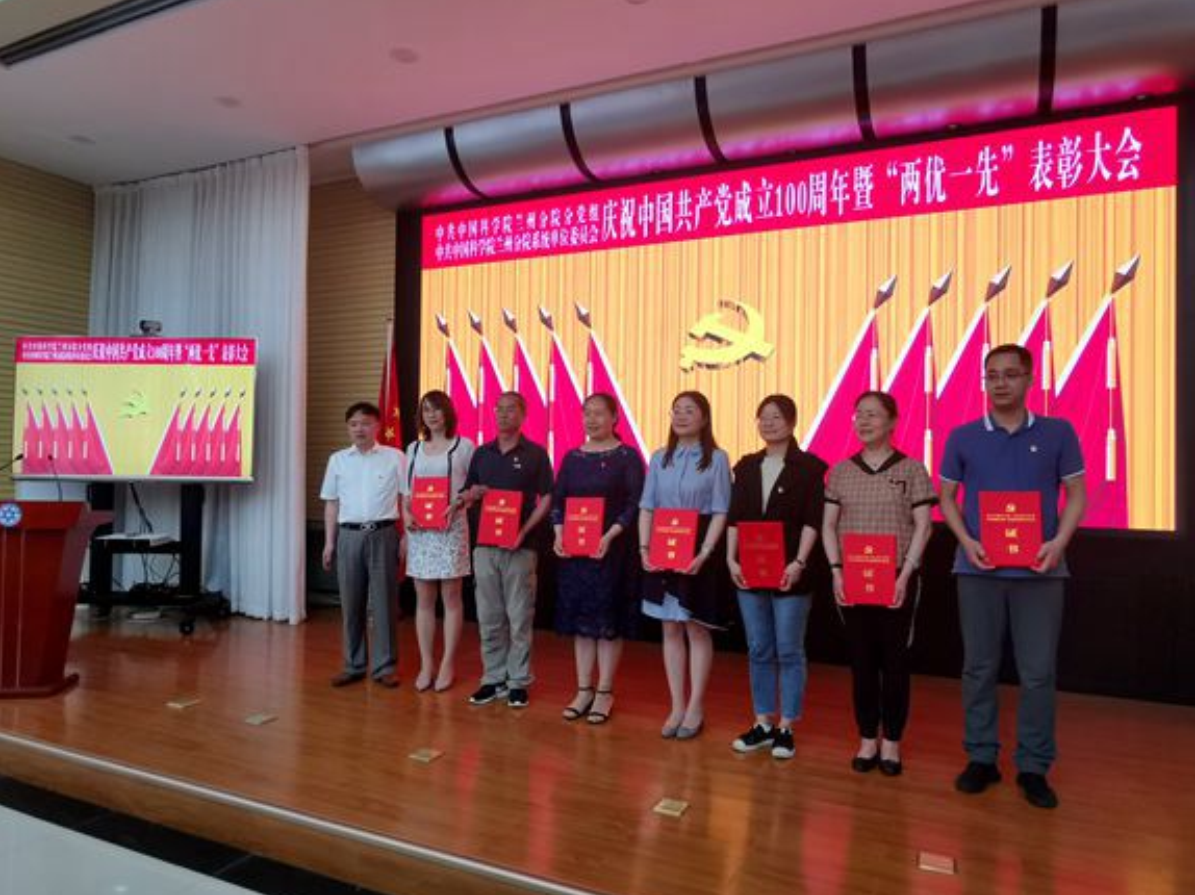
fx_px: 794
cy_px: 443
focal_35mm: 23
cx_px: 587
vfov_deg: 58.8
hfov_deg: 73.9
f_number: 2.2
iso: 200
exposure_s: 1/100
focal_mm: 2.35
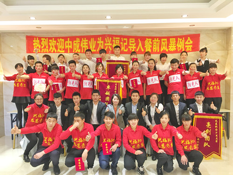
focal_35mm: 29
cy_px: 88
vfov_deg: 48.2
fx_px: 195
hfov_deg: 61.7
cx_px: 116
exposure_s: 1/33
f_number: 2.2
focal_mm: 4.15
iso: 125
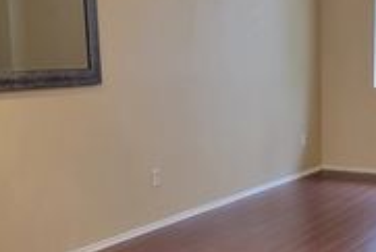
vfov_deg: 19.5
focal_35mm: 69
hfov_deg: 27.9
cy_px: 211
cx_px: 351
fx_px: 721
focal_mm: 6.7
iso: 320
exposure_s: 1/120
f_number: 1.8
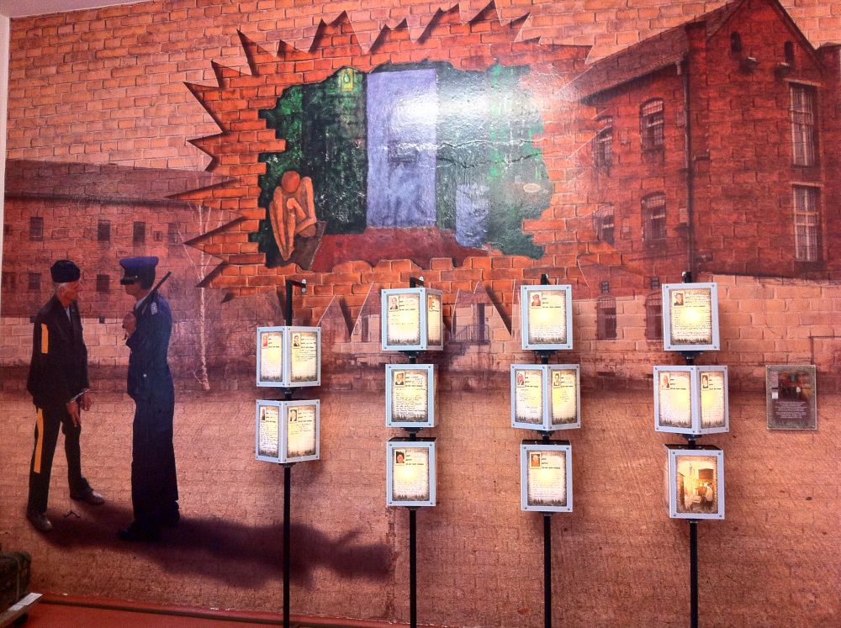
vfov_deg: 40.6
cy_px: 314
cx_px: 420
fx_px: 849
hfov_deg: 52.7
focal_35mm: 35
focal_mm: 3.85
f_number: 2.8
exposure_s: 1/17
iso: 200
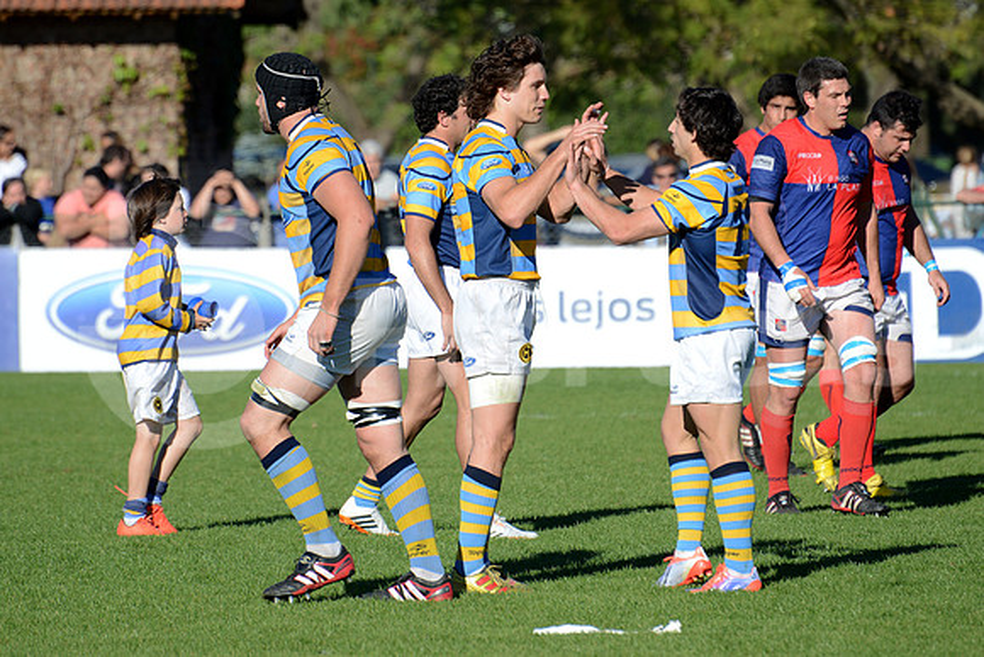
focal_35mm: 300
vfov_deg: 4.6
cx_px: 492
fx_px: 8202
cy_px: 328
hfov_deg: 6.9
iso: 320
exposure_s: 1/1000
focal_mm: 300
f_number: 5.6
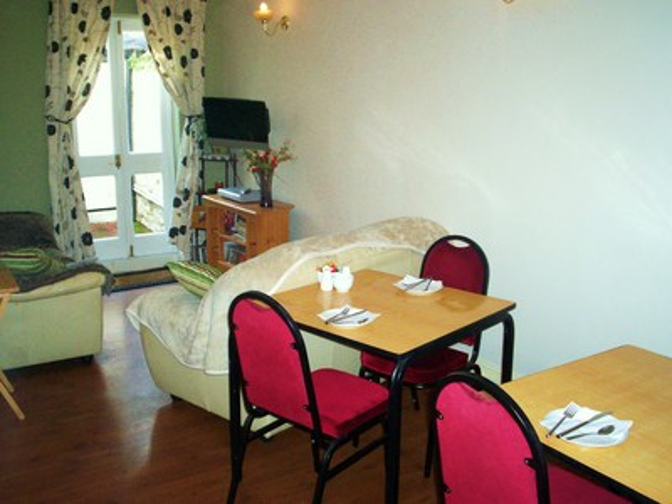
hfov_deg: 51.4
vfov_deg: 39.7
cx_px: 336
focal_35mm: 36
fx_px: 699
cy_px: 252
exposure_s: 1/64
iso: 140
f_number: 4.5
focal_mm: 5.9
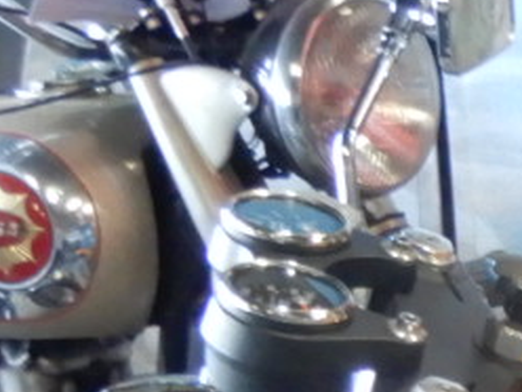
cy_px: 915
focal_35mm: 155
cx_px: 1244
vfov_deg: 8.8
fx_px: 2337
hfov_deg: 10.9
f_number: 3.4
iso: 400
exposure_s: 1/25
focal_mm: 4.3
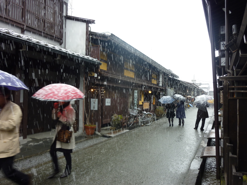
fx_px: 178
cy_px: 92
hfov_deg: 69.4
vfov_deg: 54.9
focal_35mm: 25
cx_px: 124
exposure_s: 1/30
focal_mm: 4.5
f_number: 3.3
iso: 100
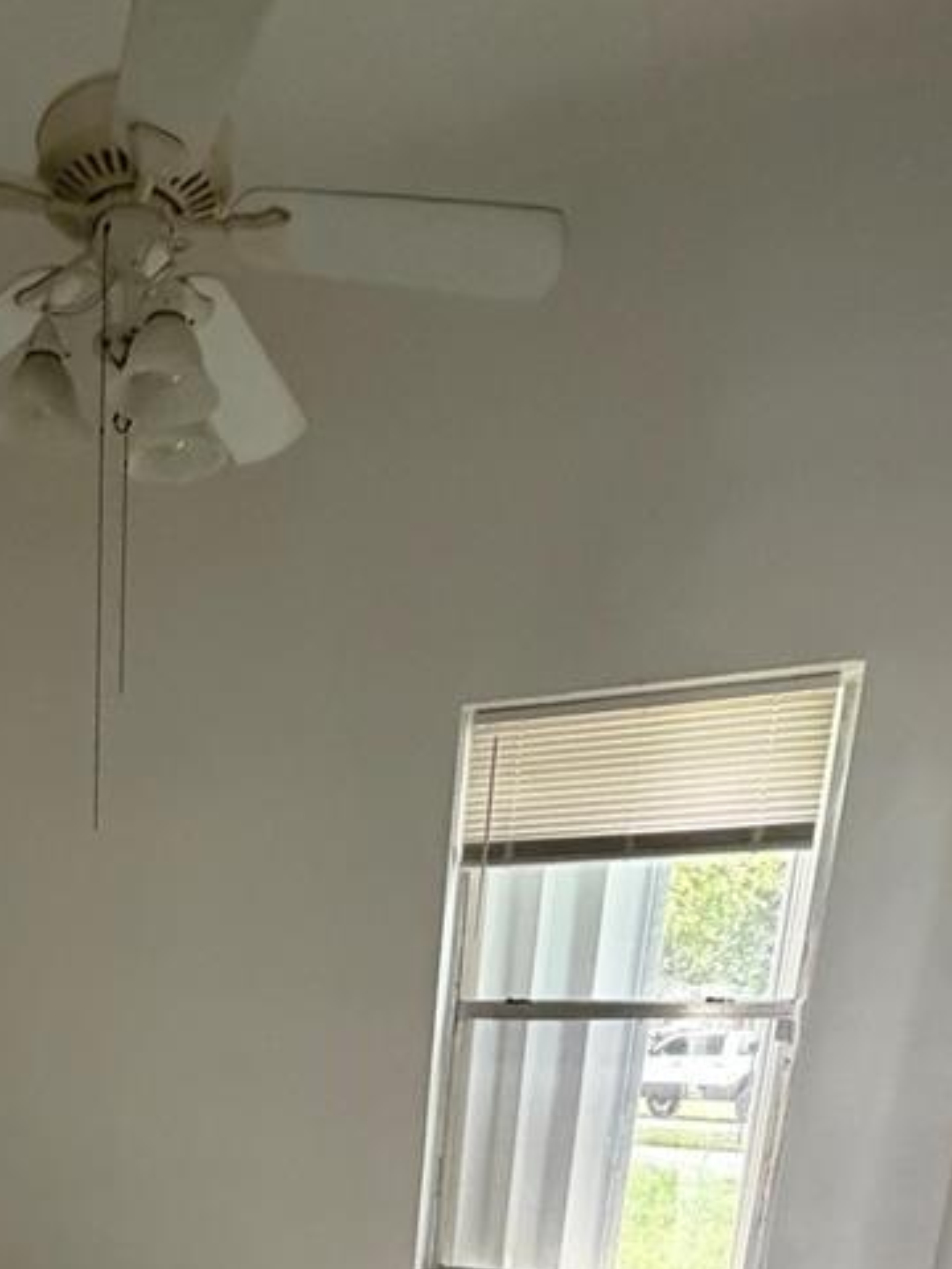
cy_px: 1433
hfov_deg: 37.7
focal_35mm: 35
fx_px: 1283
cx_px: 77
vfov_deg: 40.9
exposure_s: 1/60
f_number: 2.2
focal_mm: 2.22
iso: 640
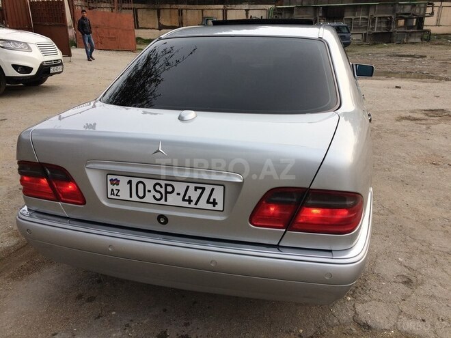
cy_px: 169
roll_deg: -0.3
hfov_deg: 61.7
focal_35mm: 29
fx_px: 378
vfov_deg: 48.2
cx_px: 226
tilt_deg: -20.7
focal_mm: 4.15
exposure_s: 1/376
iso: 32
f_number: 2.2
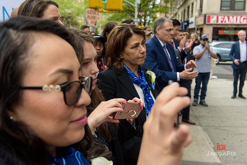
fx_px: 261
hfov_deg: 50.7
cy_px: 82
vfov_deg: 35.1
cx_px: 124
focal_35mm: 38
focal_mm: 38
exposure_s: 1/250
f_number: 5
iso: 200
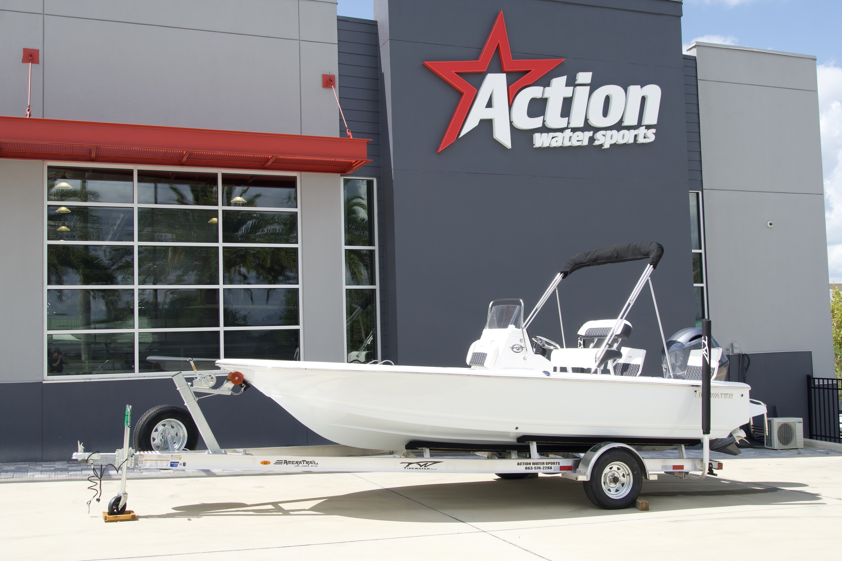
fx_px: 912
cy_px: 280
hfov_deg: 49.6
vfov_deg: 34.2
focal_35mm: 39
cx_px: 421
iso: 100
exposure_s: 1/125
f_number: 9
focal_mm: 26
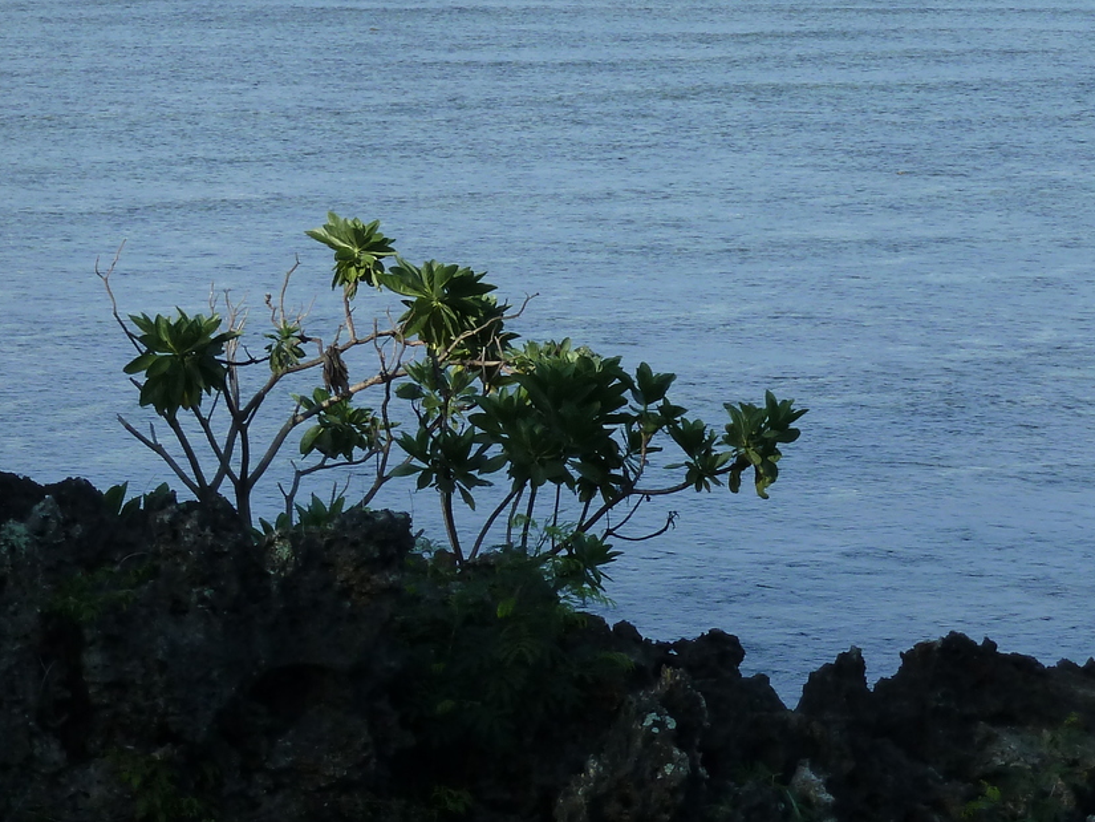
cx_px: 131
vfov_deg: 9.2
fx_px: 5094
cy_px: 62
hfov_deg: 12.2
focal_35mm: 161
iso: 125
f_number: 4.5
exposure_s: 1/400
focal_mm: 13.7
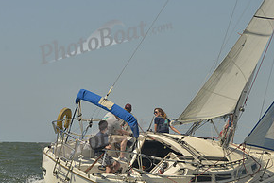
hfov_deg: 13.6
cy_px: 75
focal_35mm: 150
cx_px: 222
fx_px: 1141
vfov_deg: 9.1
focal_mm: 75
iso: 280
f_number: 8
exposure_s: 1/1000
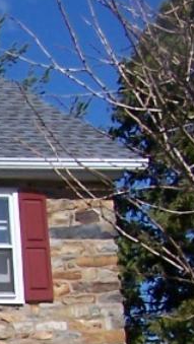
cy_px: 480
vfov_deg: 11.8
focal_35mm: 176
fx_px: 1608
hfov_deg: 6.3
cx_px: -418
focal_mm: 6.3
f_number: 5.6
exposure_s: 1/500
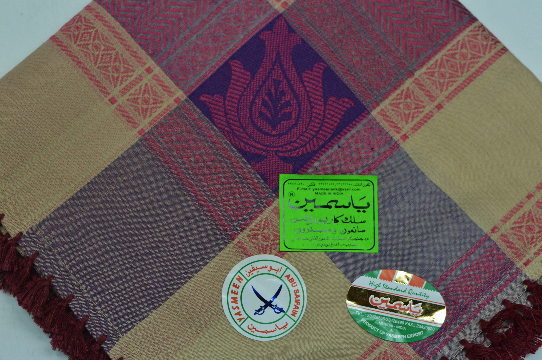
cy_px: 180
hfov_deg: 37.9
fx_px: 790
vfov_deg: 25.7
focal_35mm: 52
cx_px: 271
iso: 400
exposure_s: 1/80
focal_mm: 35
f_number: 4.5
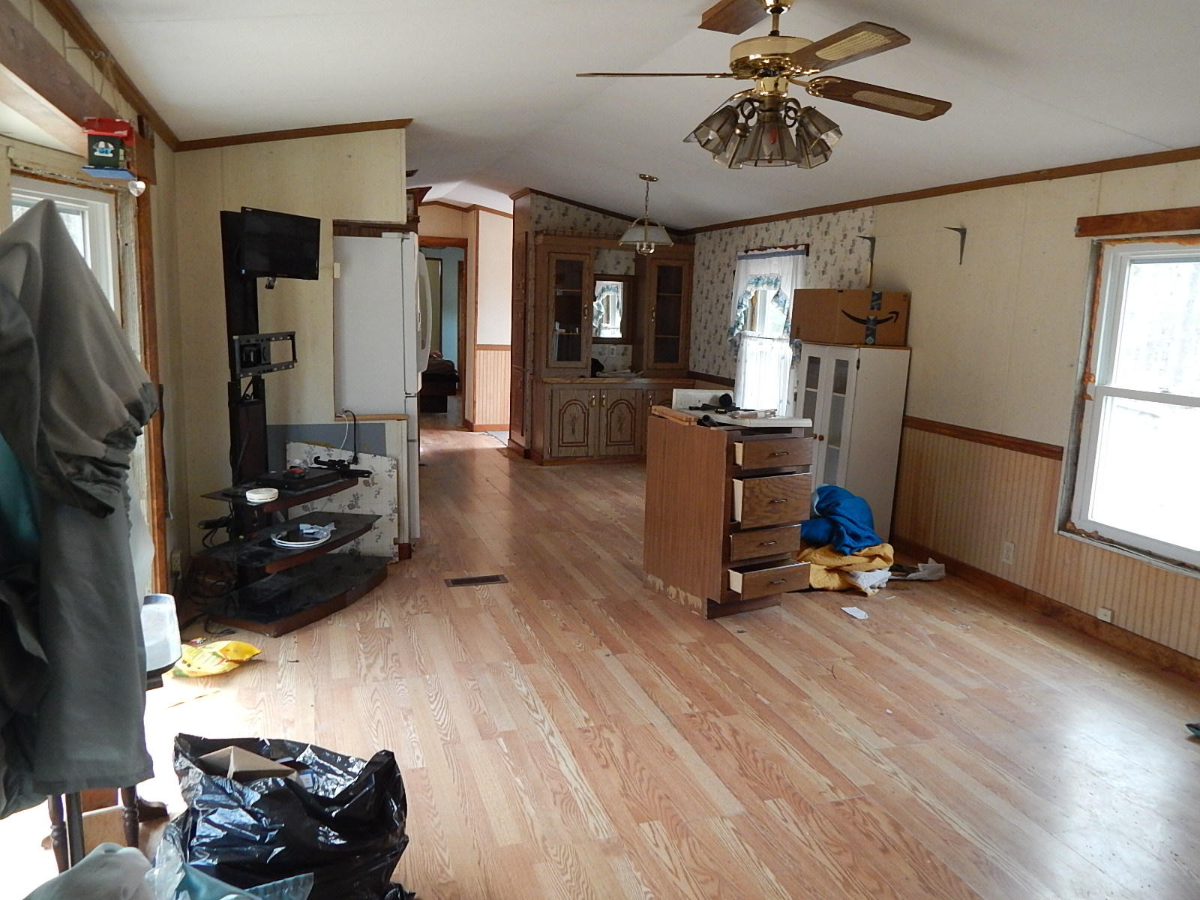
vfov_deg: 54.9
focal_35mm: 25
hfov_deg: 69.4
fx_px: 867
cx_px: 600
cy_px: 450
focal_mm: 4.5
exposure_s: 1/80
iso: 400
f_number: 3.1
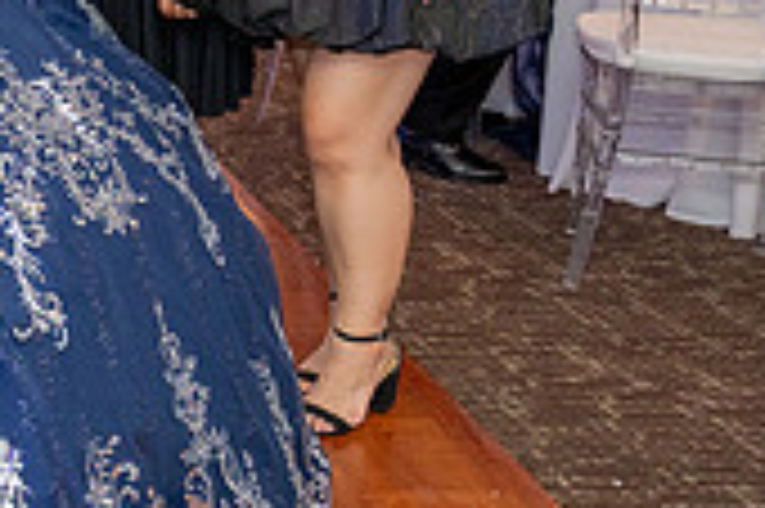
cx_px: -387
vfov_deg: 13.6
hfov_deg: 18.3
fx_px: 2102
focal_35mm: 99
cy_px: 16
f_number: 3.5
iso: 1000
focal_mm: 29
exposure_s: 1/200
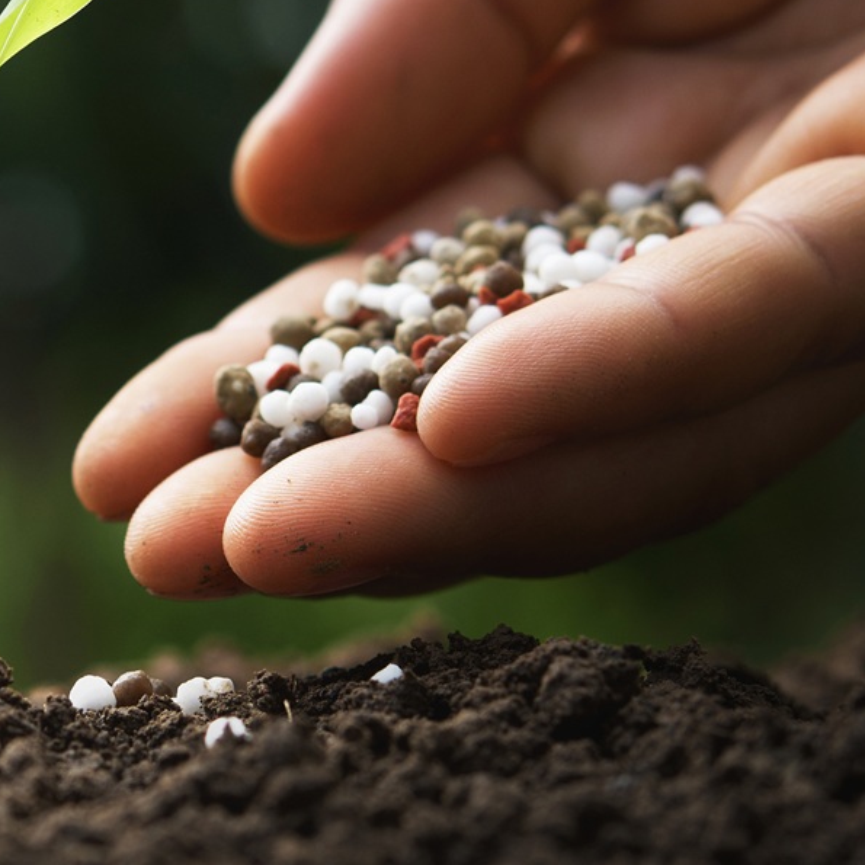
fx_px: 5061
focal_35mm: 179
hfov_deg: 9.7
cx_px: -12
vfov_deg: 9.8
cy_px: 330
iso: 125
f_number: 5
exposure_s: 1/400
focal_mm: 60
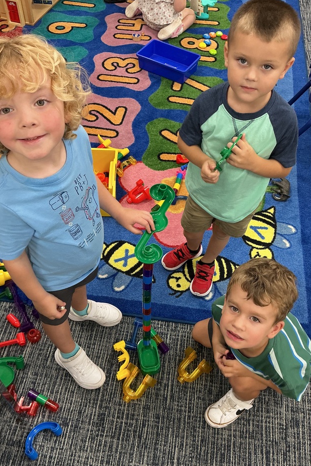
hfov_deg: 40.0
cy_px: 246
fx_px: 428
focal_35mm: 33
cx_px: 156
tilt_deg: -53.7
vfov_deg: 57.2
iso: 80
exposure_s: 1/60
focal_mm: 3
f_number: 1.8
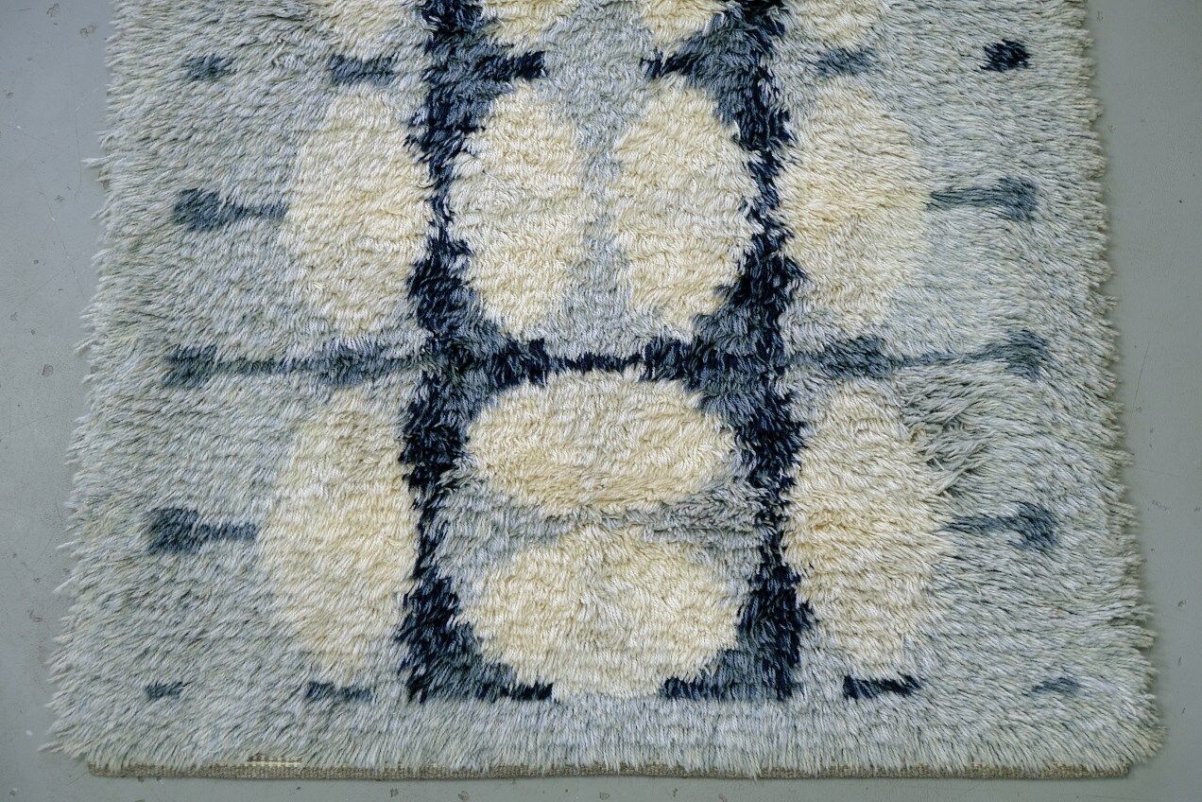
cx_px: 601
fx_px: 1703
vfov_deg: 26.5
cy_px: 401
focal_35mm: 51
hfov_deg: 38.9
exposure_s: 1/52
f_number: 3.6
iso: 1000
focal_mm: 34.3
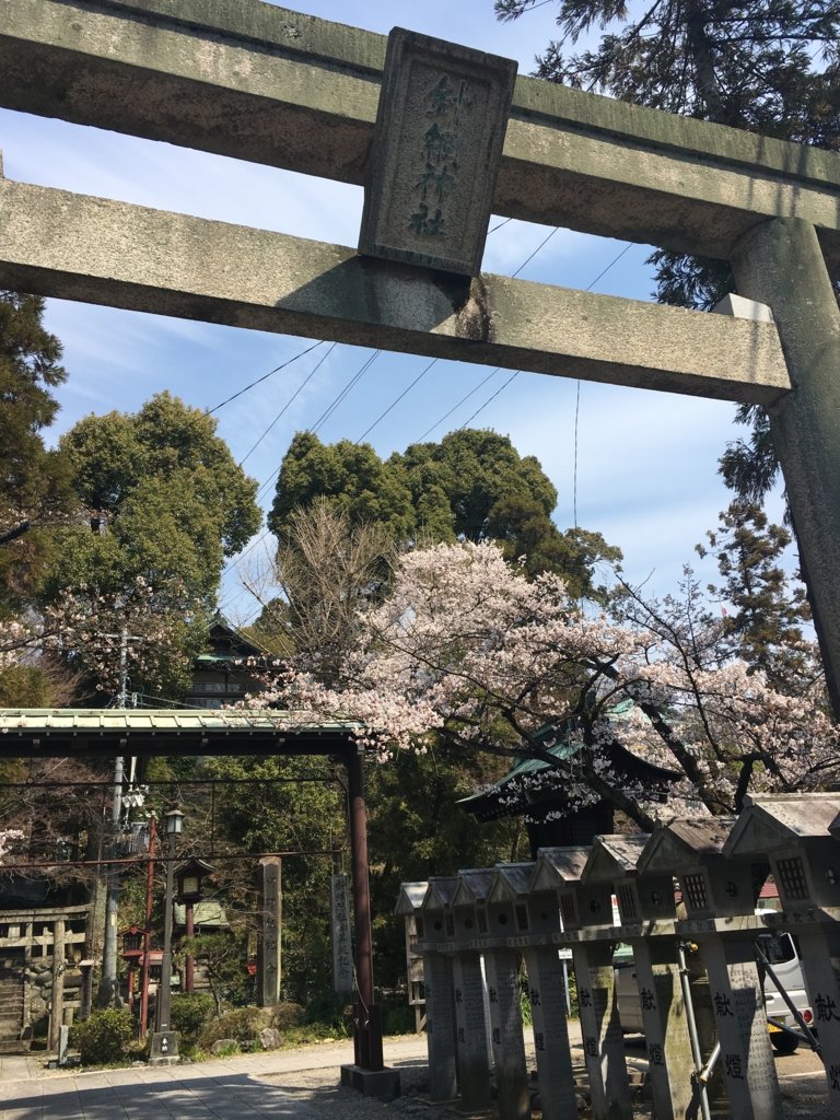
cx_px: 420
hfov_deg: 48.2
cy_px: 560
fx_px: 938
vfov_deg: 61.7
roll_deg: +3.9
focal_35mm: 29
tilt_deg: +21.5
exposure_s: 1/1570
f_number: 2.2
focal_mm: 4.15
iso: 25
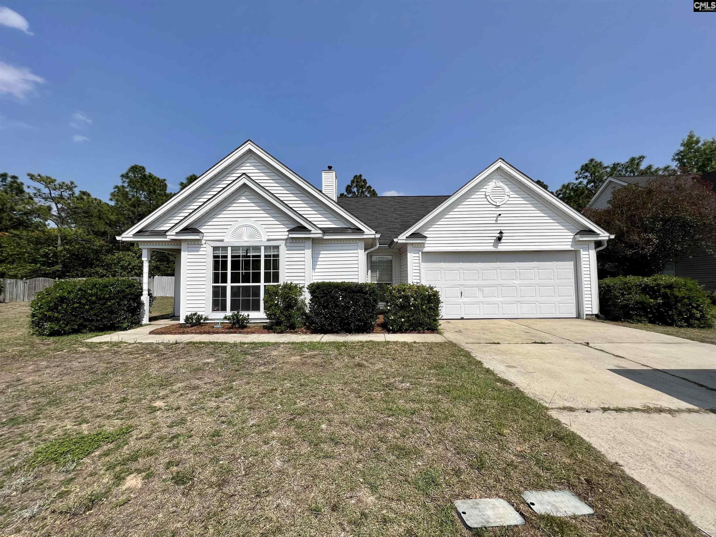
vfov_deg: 89.9
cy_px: 268
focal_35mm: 13
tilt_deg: +1.7
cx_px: 358
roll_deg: +0.9
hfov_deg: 106.2
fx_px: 269
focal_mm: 1.6
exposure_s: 1/3534
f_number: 1.8
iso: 32
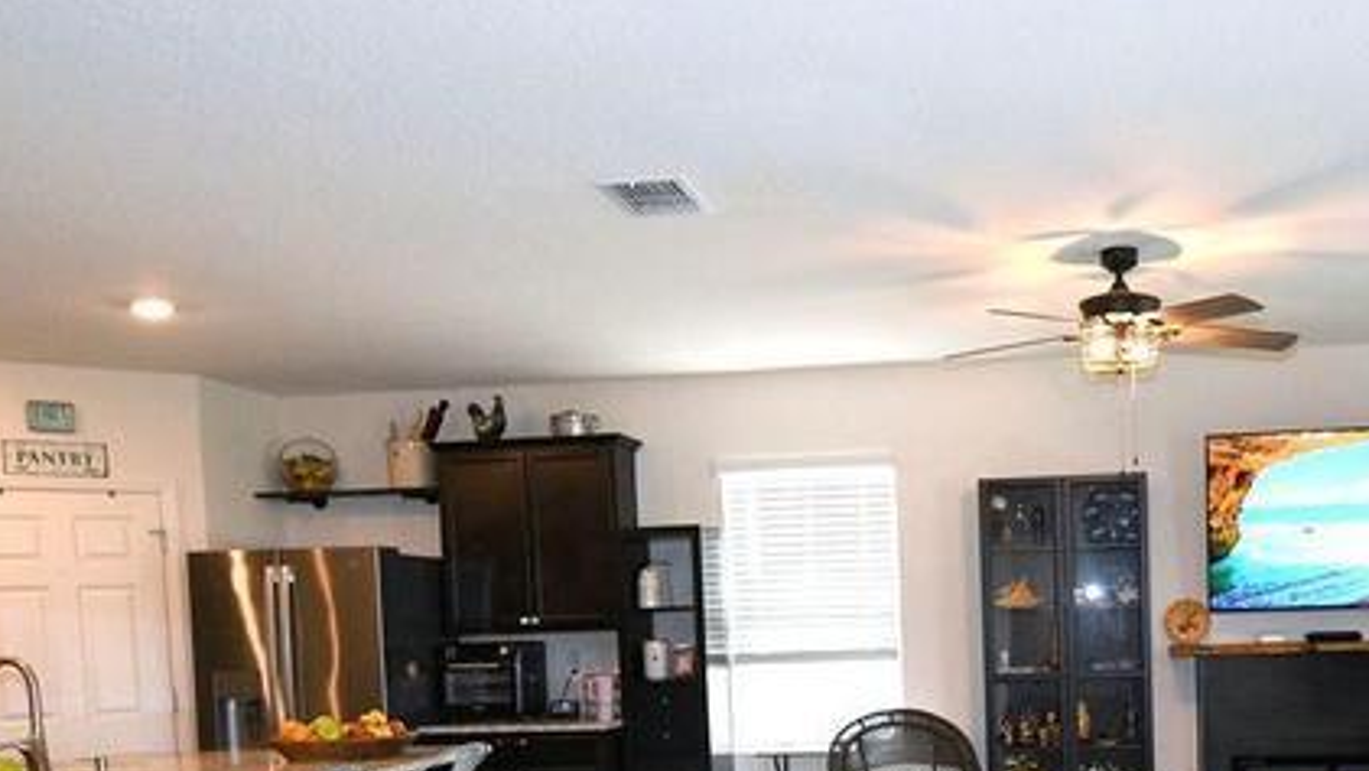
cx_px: 1037
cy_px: 660
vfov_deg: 33.3
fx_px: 1234
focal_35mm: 34
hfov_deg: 55.1
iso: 1600
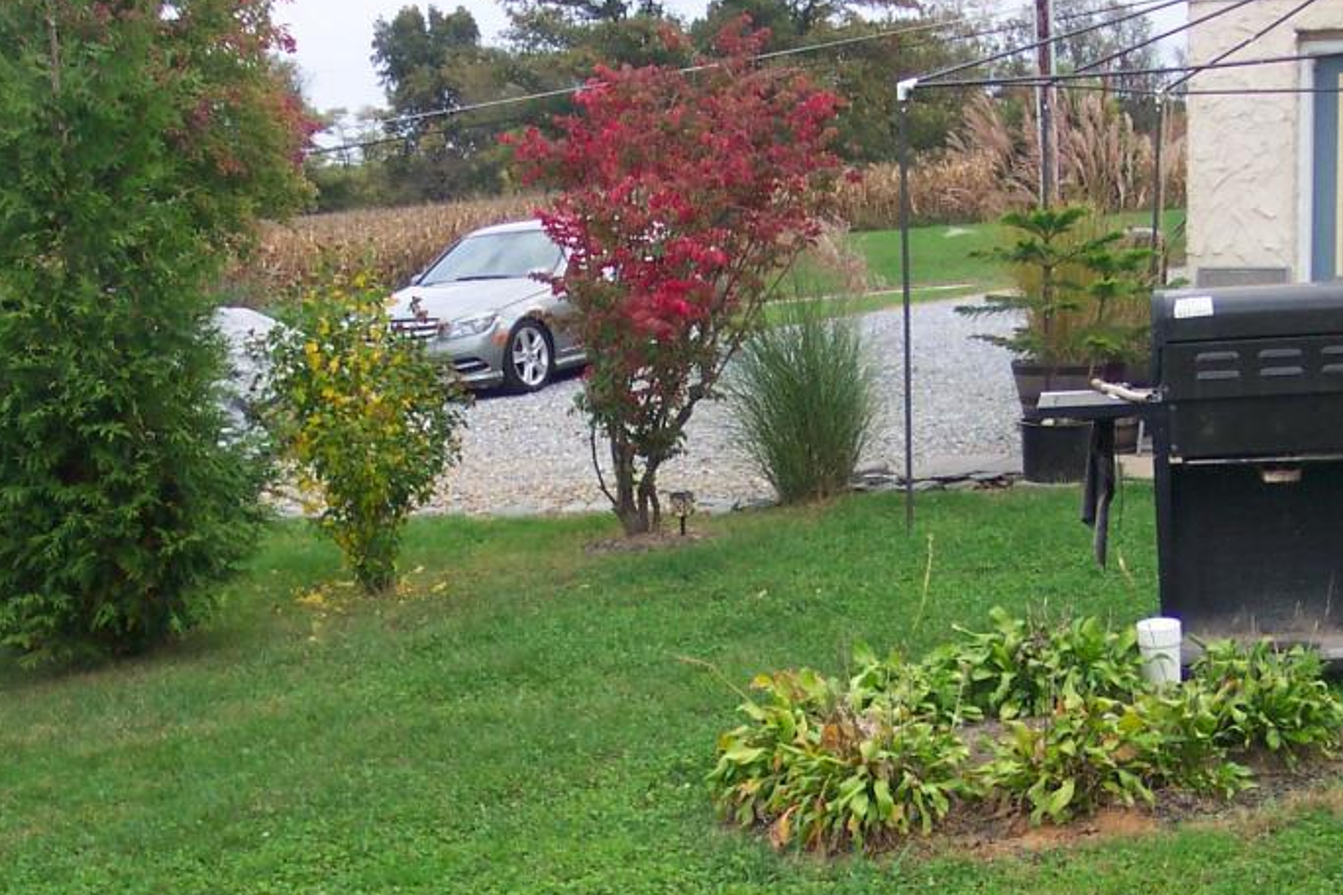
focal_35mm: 64
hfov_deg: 31.2
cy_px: 726
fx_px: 2387
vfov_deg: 21.0
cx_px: 868
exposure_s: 1/500
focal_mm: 8
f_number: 2.8
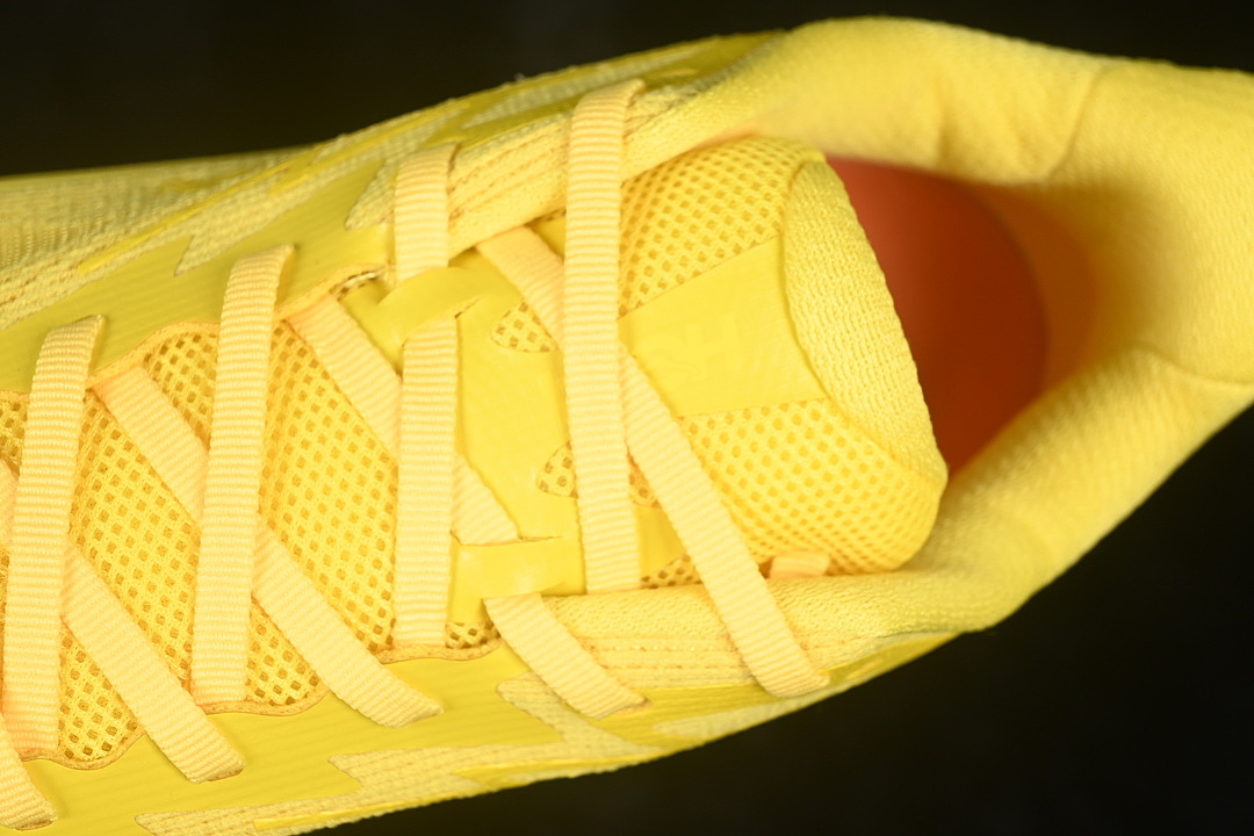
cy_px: 418
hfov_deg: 27.0
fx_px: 2612
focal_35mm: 75
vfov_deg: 18.2
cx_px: 627
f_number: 7.1
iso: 160
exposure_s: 1/80
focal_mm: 50
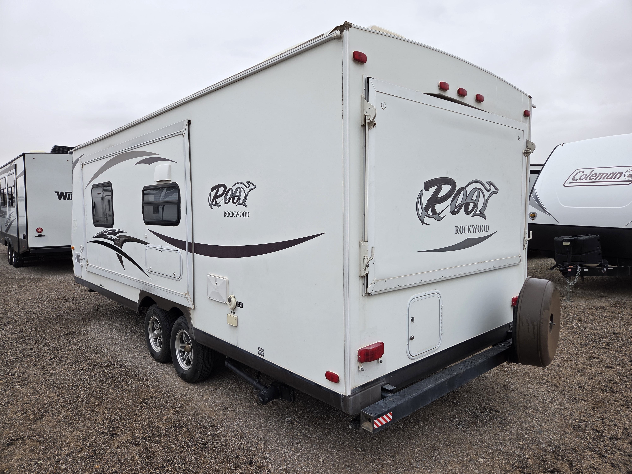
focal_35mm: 23
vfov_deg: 58.9
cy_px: 237
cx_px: 316
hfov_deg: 73.9
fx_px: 420
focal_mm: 5.4
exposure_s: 1/942
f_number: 1.8
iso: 80
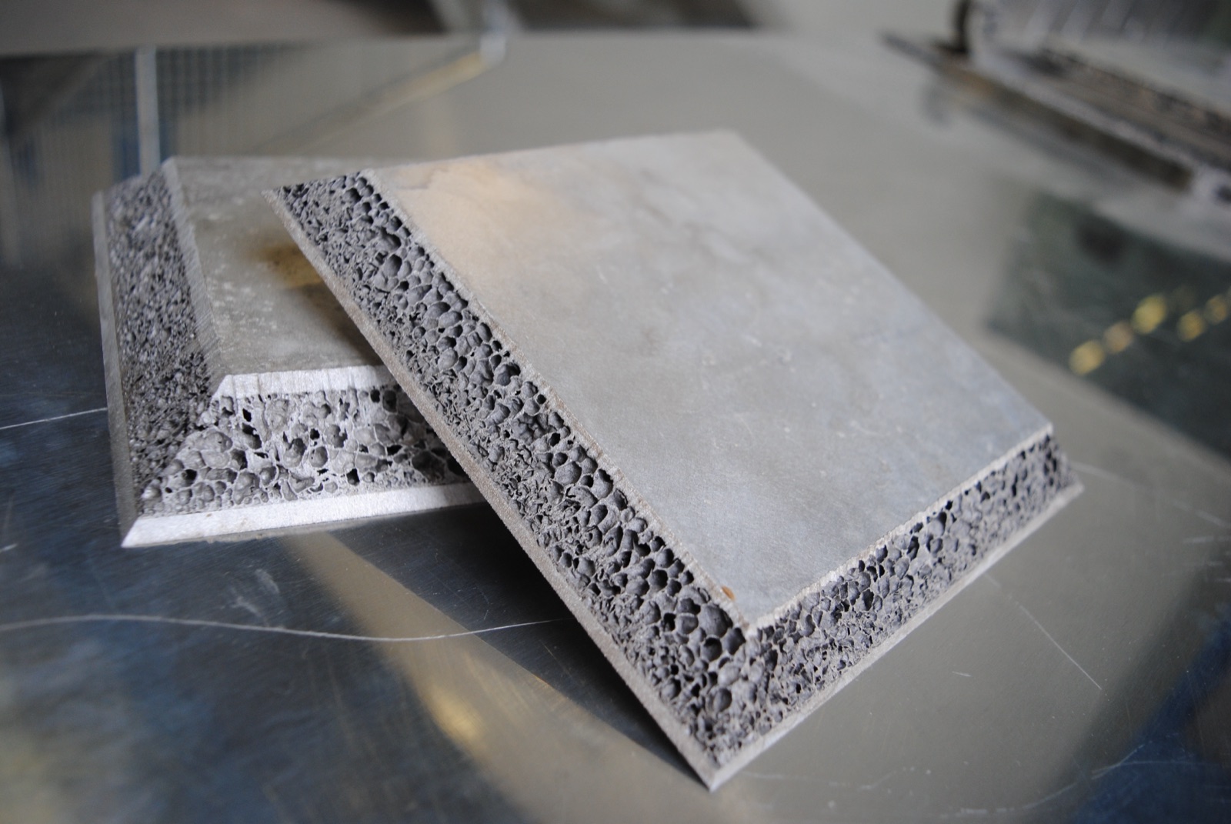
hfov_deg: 61.9
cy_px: 412
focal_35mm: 30
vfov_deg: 43.7
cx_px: 616
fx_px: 1027
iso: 220
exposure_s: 1/60
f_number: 3.8
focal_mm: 20
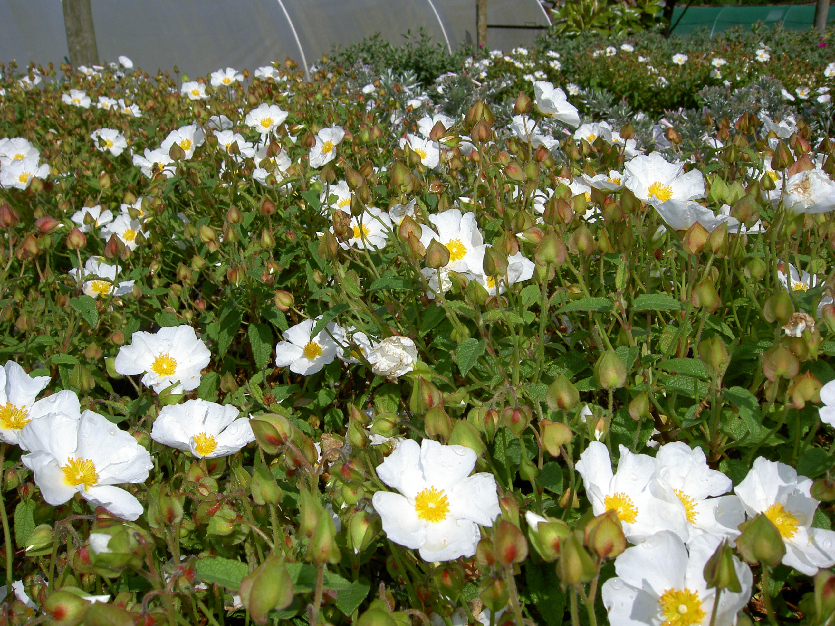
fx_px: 820
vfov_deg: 41.8
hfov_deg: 54.0
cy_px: 313
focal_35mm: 34
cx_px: 418
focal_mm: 5.6
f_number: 4.7
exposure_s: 1/800
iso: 50
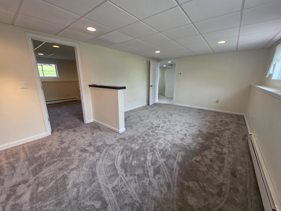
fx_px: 106
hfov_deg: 106.2
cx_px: 140
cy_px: 106
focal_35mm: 13
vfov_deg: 89.9
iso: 160
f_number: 1.9
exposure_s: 1/60
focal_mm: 2.2
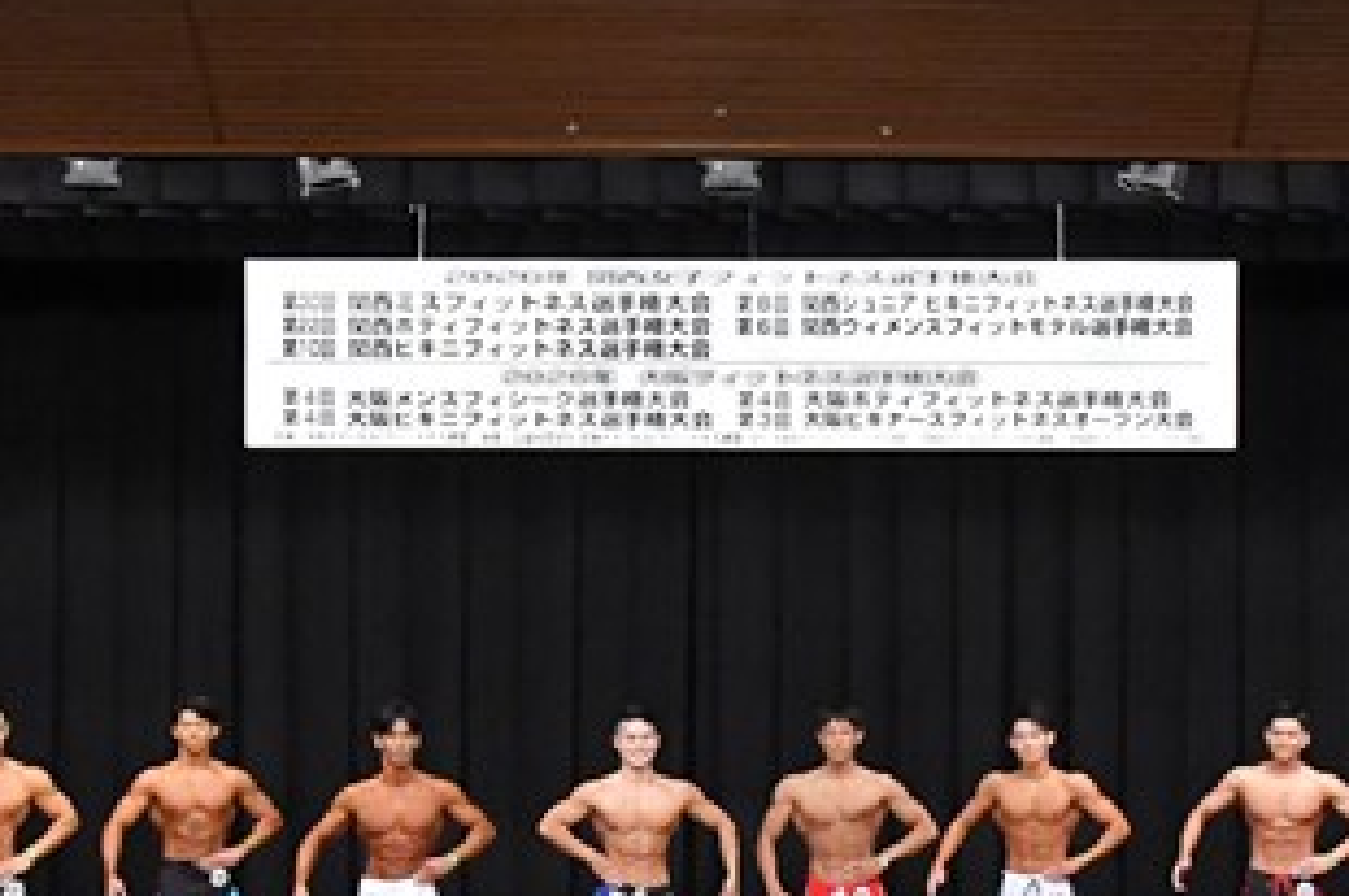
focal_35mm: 130
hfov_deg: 15.8
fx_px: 4866
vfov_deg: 10.5
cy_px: 796
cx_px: 816
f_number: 5.6
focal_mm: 35
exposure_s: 1/400
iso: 8000
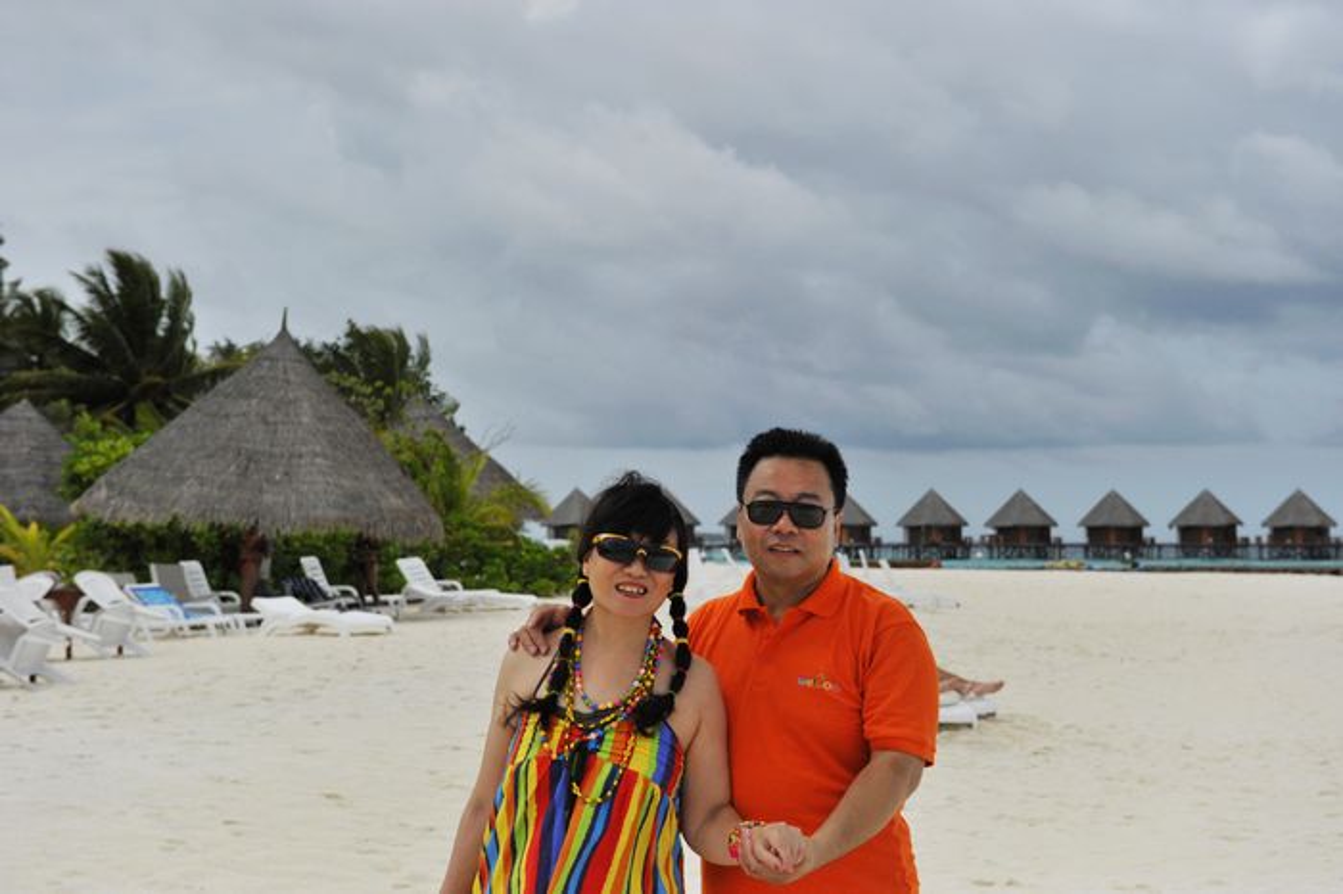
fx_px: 2163
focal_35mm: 58
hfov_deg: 34.5
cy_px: 447
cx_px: 672
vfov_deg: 23.4
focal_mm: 58
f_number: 6.3
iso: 1600
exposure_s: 1/8000
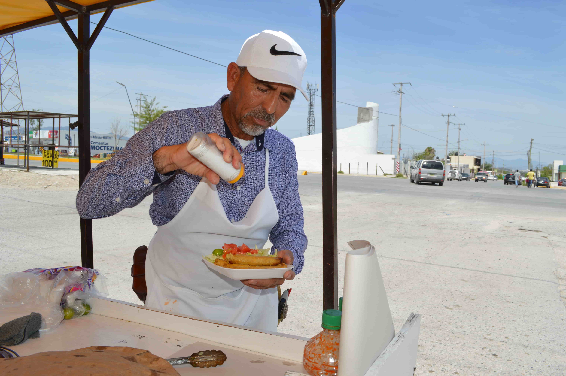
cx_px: 283
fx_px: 424
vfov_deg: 47.8
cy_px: 188
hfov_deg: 67.4
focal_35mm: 27
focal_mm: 18
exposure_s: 1/200
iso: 100
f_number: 9
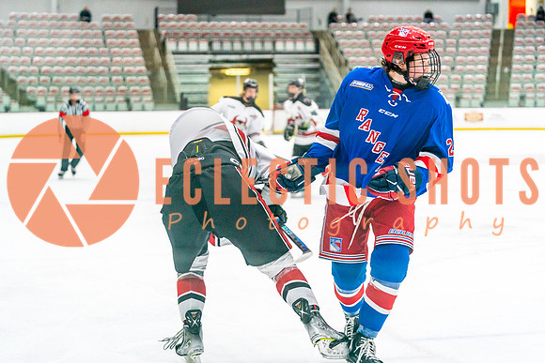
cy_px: 172
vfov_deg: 17.6
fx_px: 1175
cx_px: 253
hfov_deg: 26.1
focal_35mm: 78
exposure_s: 1/1000
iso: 3200
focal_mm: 71
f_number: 2.8
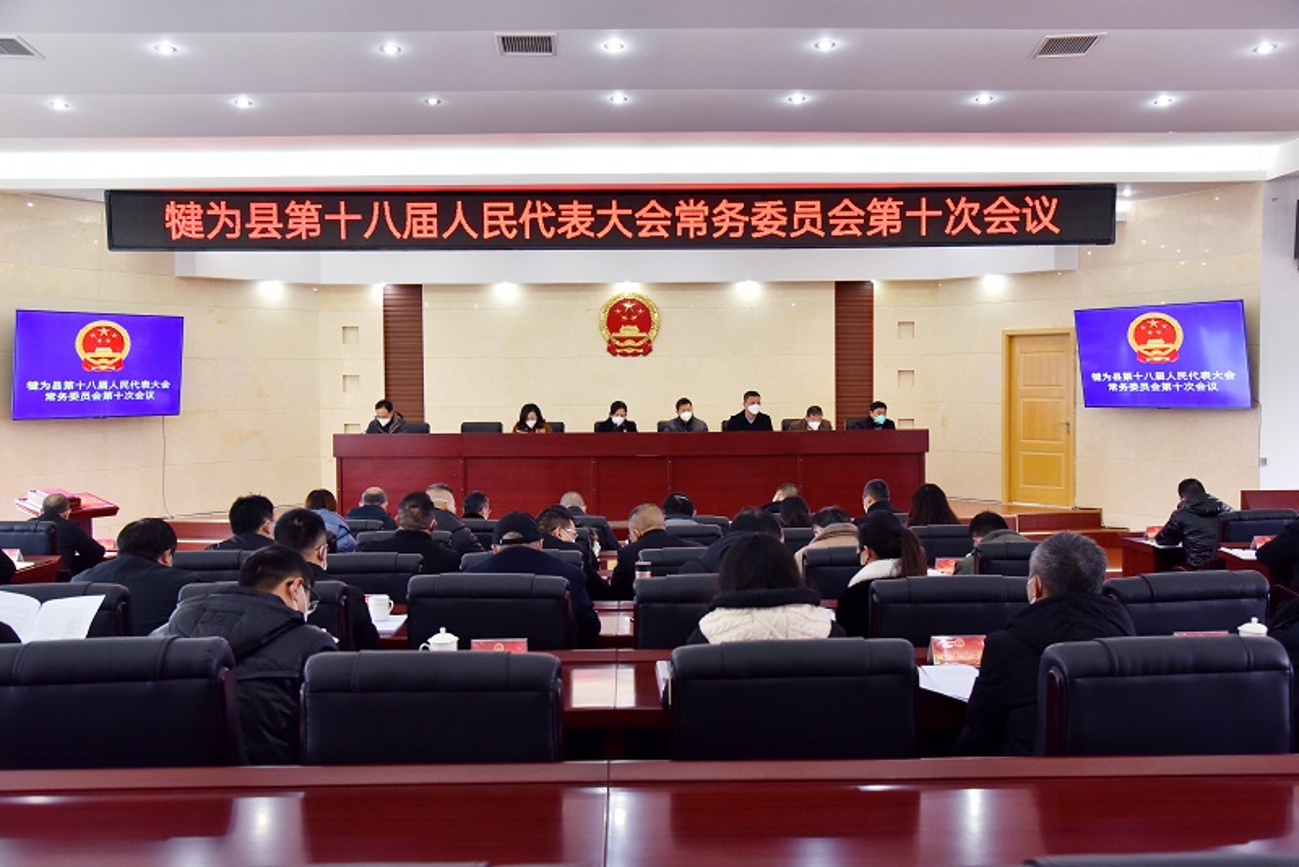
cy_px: 434
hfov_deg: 50.7
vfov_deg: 35.1
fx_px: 1372
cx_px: 650
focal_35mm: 38
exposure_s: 1/125
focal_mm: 38
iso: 1600
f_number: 5.6
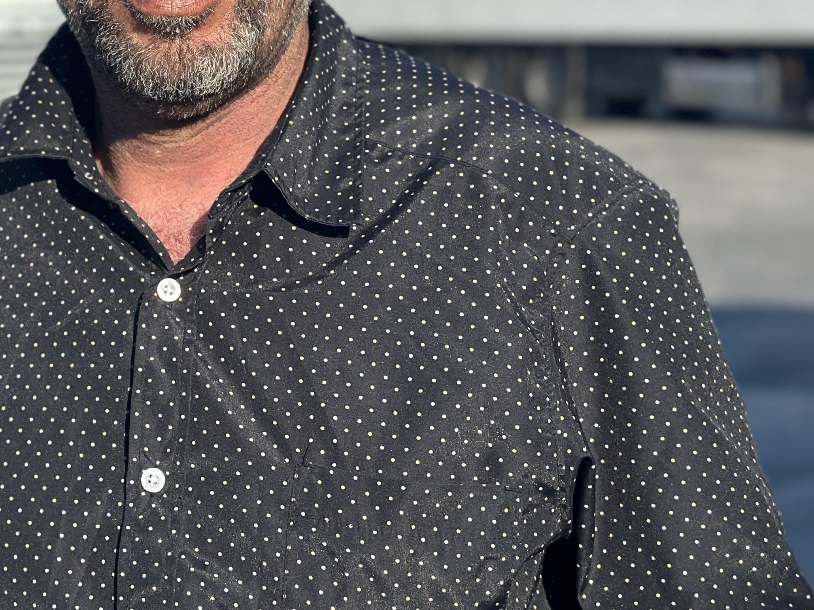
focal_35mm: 94
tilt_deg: -1.1
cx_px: 111
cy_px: 24
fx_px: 2210
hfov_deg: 20.5
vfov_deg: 15.5
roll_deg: +0.2
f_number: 1.78
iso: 80
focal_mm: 6.86
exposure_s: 1/4367
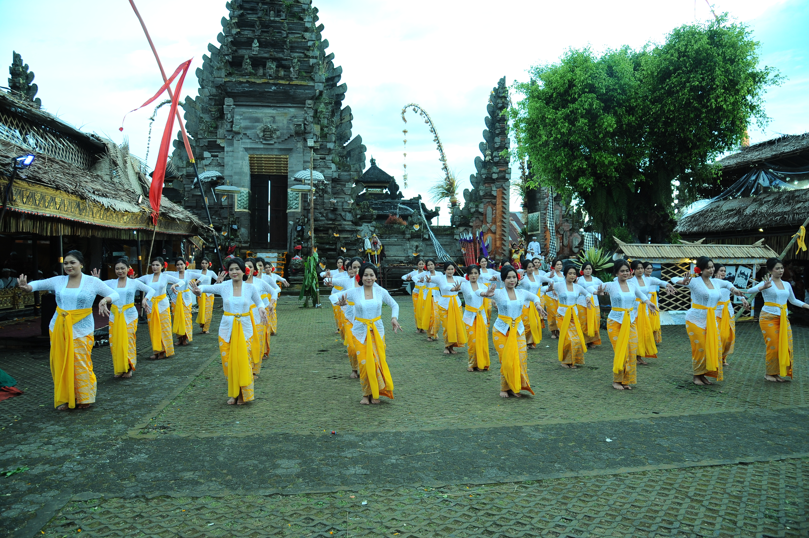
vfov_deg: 53.1
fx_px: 539
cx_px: 404
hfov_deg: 73.8
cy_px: 269
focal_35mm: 24
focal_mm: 24
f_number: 8
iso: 640
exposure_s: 1/125
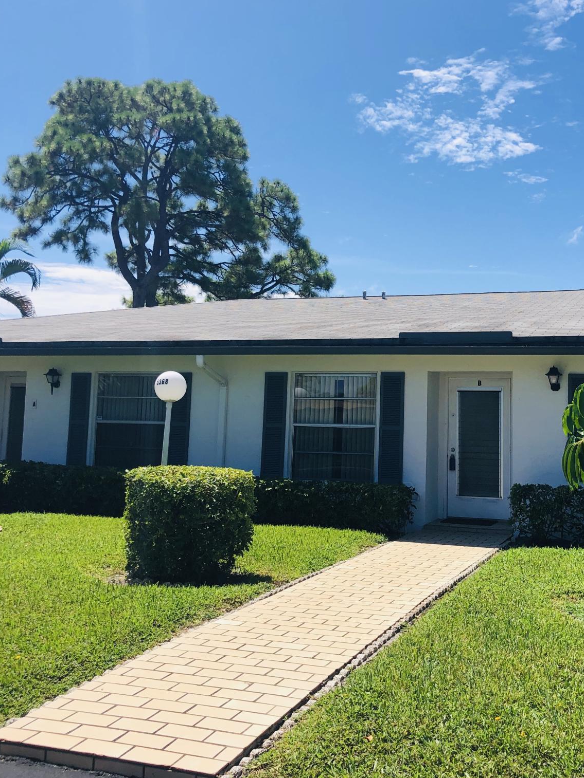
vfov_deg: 50.0
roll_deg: -0.6
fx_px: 833
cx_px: 381
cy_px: 340
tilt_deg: +7.4
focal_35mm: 37
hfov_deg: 38.3
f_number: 1.8
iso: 20
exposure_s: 1/2208
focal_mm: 3.99
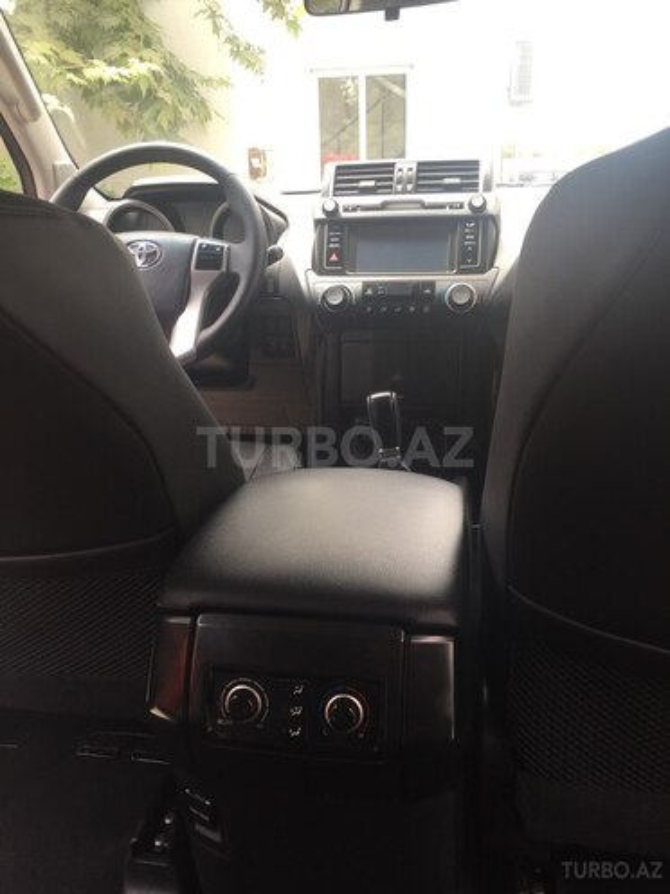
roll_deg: +1.9
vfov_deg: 61.7
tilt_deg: -18.8
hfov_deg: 48.2
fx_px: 748
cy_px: 447
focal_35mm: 29
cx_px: 335
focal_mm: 4.15
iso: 32
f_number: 2.2
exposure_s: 1/114
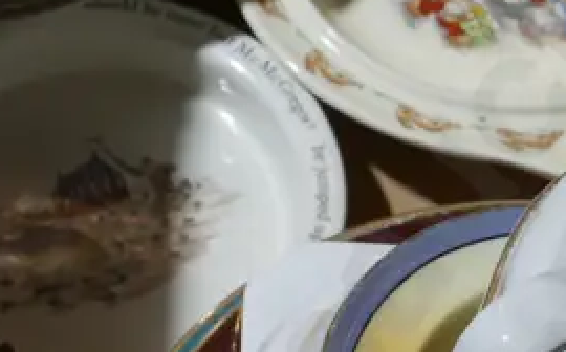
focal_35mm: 137
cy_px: 178
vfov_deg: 9.5
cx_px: 466
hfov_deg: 15.2
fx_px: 2111
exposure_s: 1/60
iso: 250
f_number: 5
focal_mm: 17
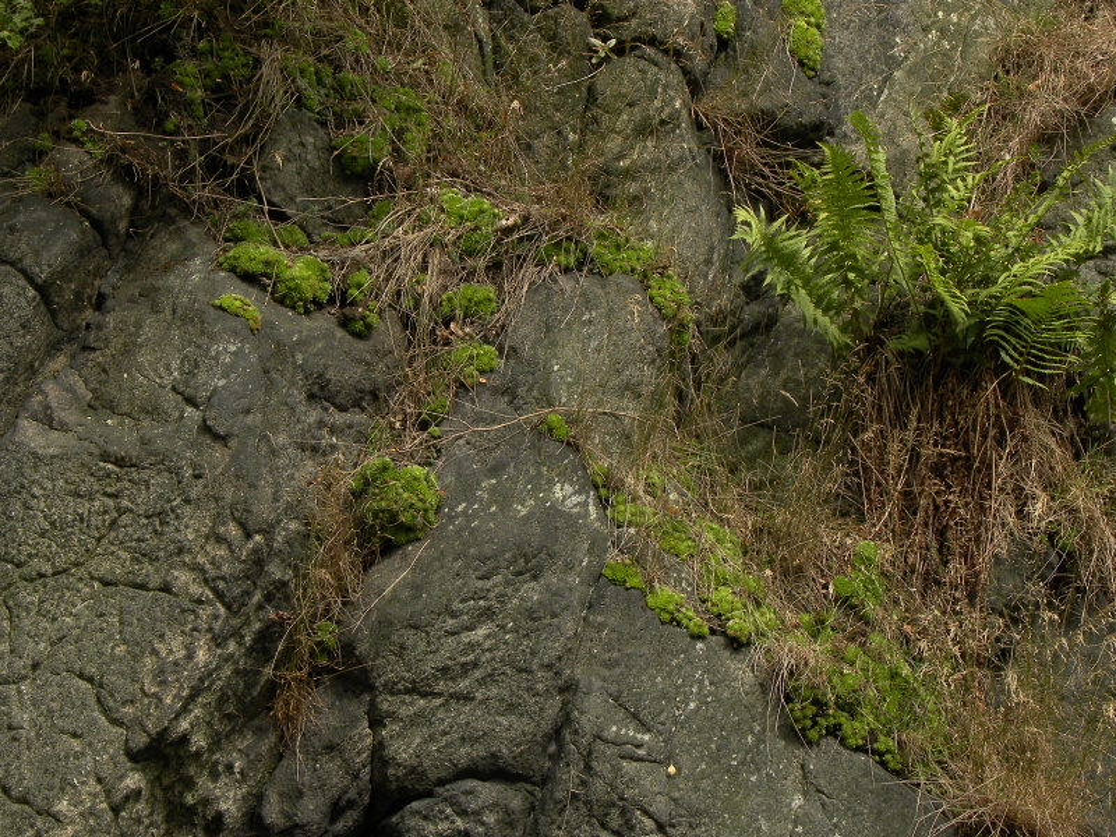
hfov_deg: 10.7
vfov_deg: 8.1
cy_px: 418
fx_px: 5932
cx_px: 558
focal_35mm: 184
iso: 100
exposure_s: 1/200
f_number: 6.3
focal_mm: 32.7
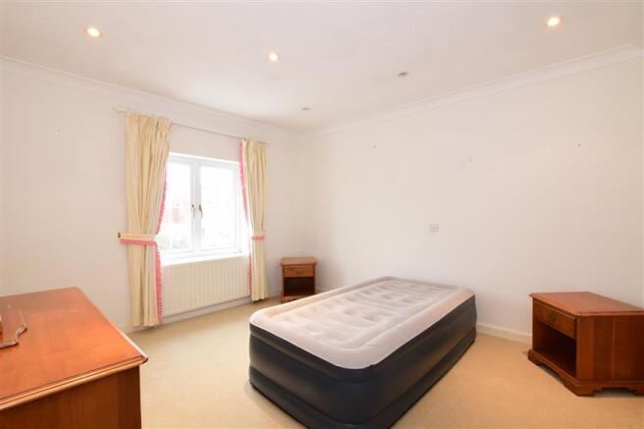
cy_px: 214
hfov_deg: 100.4
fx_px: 268
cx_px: 322
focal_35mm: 15
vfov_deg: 77.3
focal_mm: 10
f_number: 20
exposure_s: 1/4
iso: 400
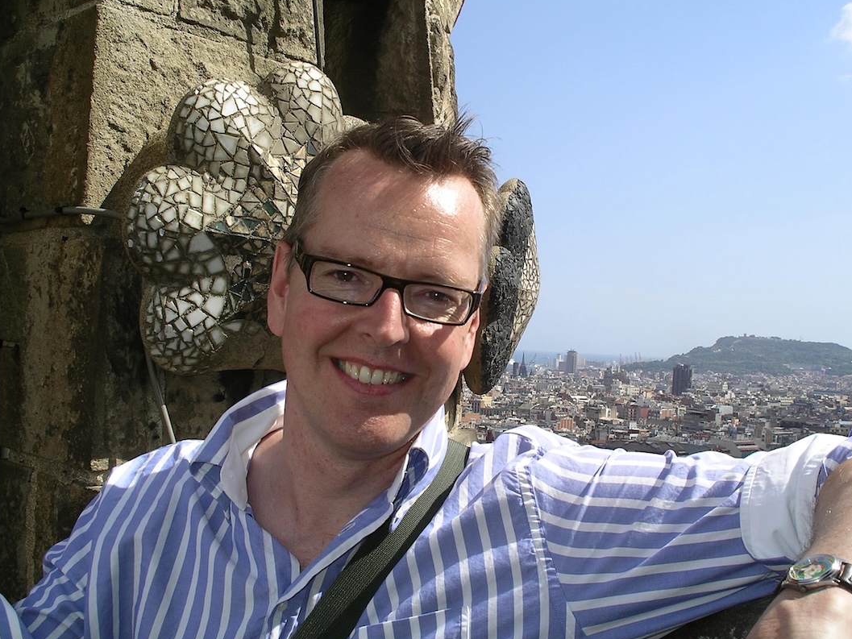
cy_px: 315
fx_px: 1034
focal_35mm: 42
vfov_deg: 34.4
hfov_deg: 44.7
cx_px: 464
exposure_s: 1/391
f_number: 5.6
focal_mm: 7.8
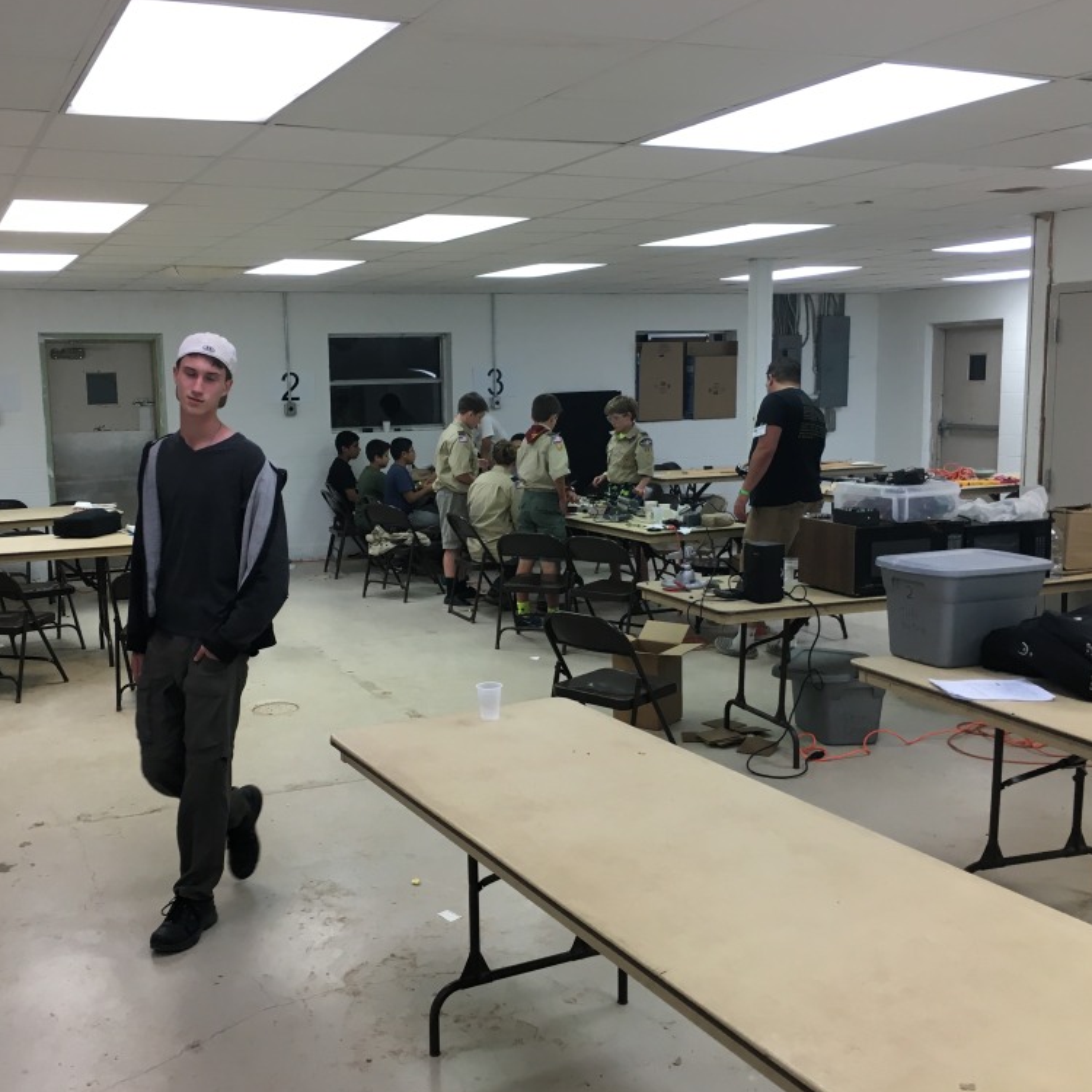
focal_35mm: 35
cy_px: 549
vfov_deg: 47.2
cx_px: 454
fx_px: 1249
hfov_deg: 47.0
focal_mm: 4.15
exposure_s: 1/30
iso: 32
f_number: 2.2
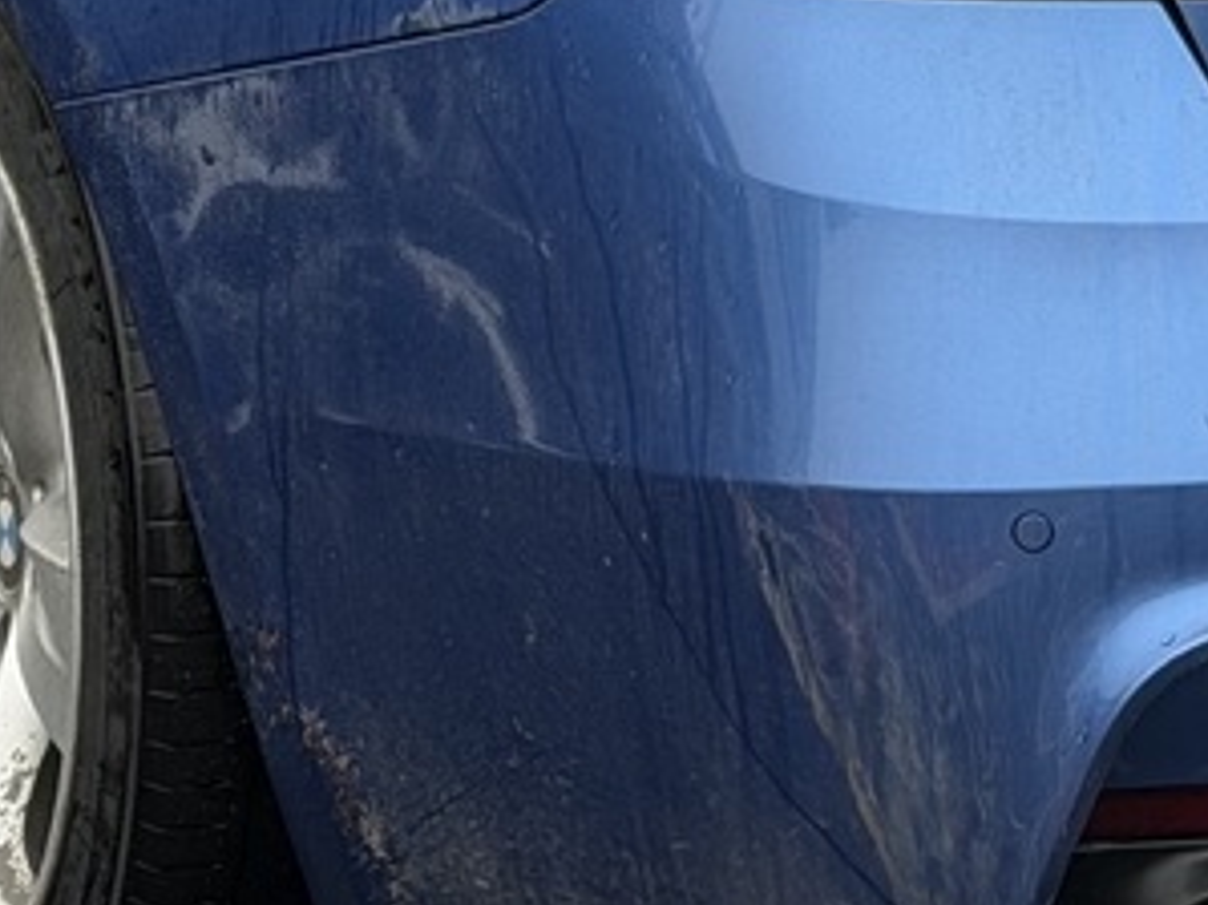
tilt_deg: -6.8
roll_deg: +0.4
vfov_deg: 6.4
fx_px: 8058
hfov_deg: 8.5
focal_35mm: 231
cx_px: 1402
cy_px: -291
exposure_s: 1/91
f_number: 1.78
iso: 100
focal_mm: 6.76
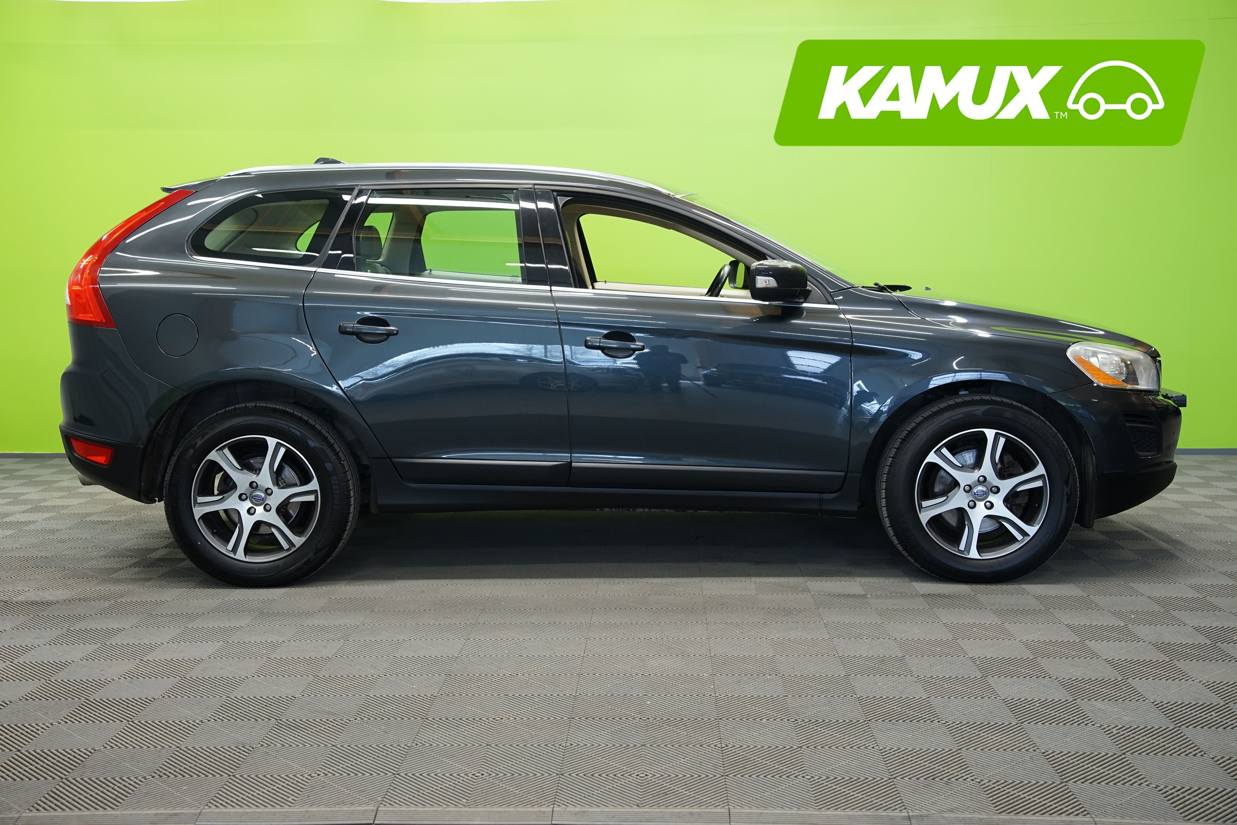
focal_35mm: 40
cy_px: 412
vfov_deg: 33.4
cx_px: 618
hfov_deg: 48.5
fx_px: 1374
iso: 500
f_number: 5
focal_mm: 40
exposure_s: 1/15
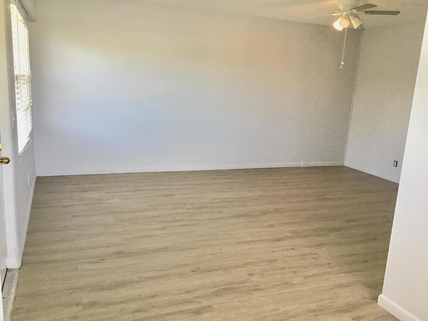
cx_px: 214
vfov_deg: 45.4
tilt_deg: -11.9
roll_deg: -3.2
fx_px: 383
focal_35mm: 31
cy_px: 160
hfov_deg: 58.4
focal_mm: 3.3
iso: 32
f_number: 2.4
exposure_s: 1/30
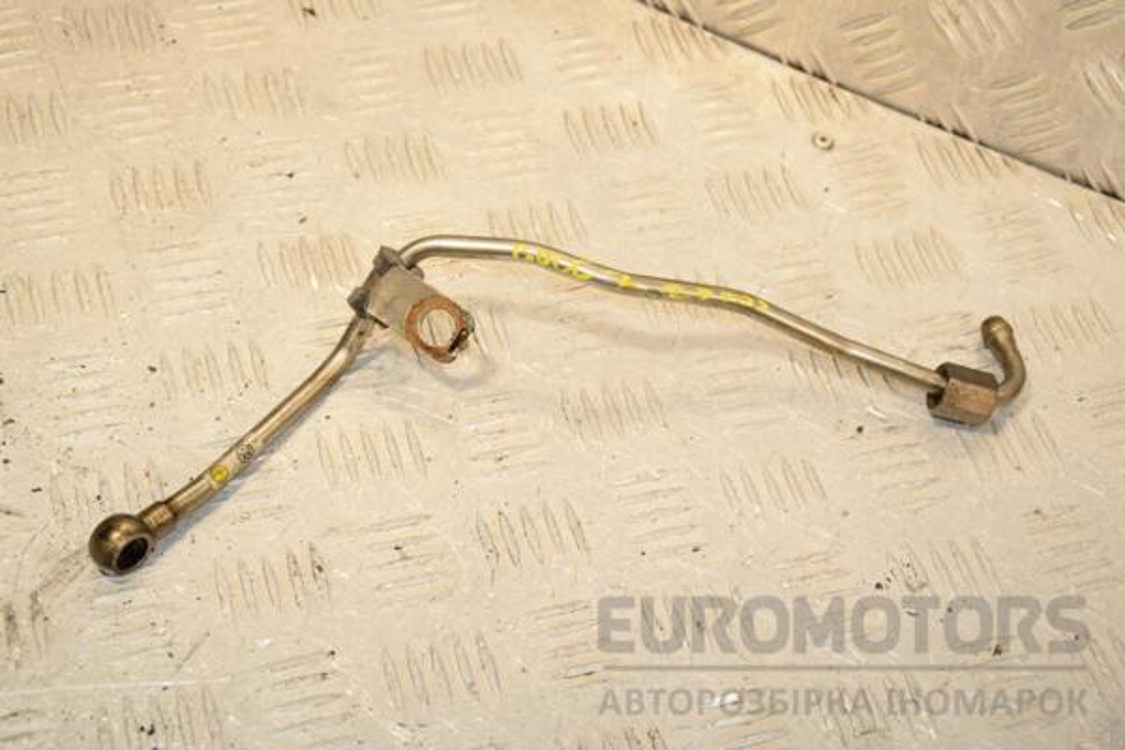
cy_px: 375
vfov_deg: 20.2
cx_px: 562
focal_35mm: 68
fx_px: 2109
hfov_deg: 29.9
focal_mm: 45
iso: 800
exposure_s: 1/200
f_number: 7.1
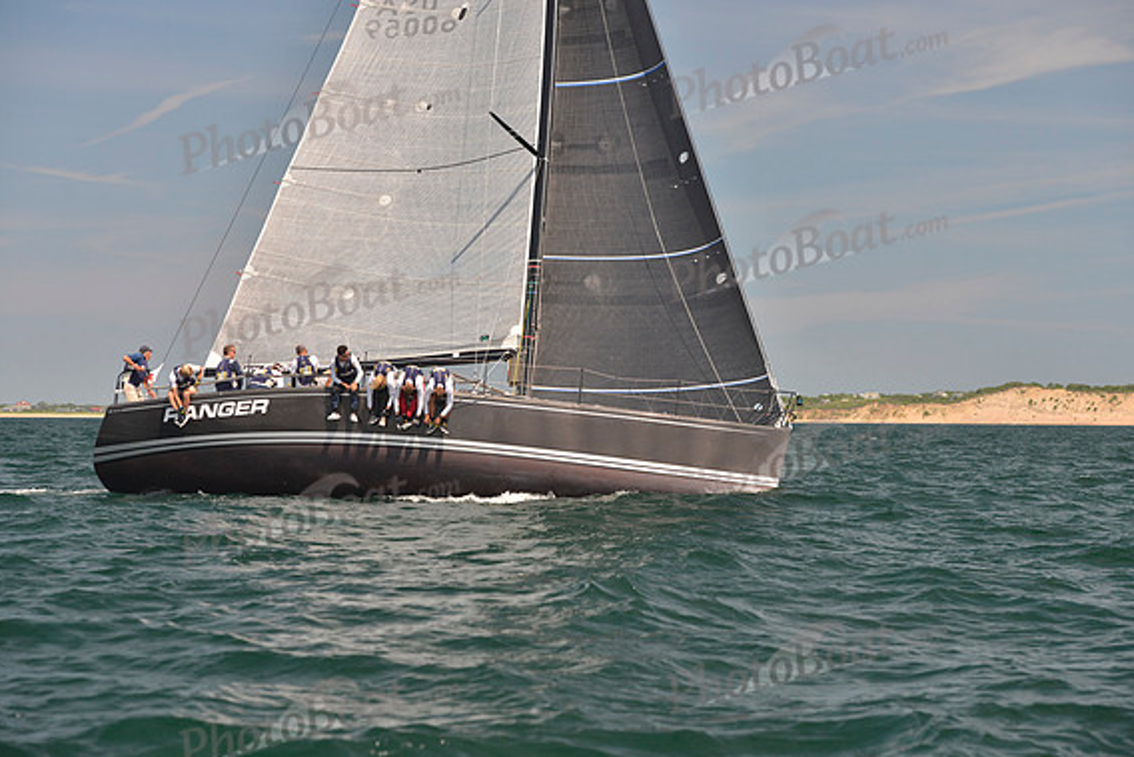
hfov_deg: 20.4
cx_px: 565
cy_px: 382
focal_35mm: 100
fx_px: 3151
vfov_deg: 13.7
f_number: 5.6
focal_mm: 98
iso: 400
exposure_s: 1/800
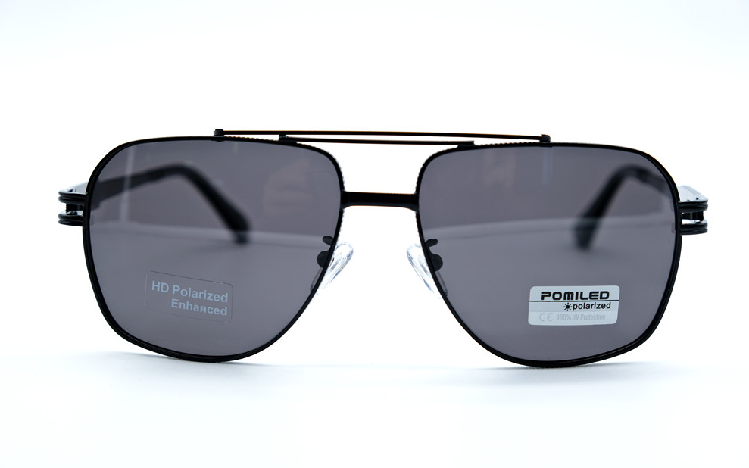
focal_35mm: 69
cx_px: 376
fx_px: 1408
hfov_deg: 29.8
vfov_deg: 18.9
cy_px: 239
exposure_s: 1/120
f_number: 5.6
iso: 160
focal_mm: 44.4
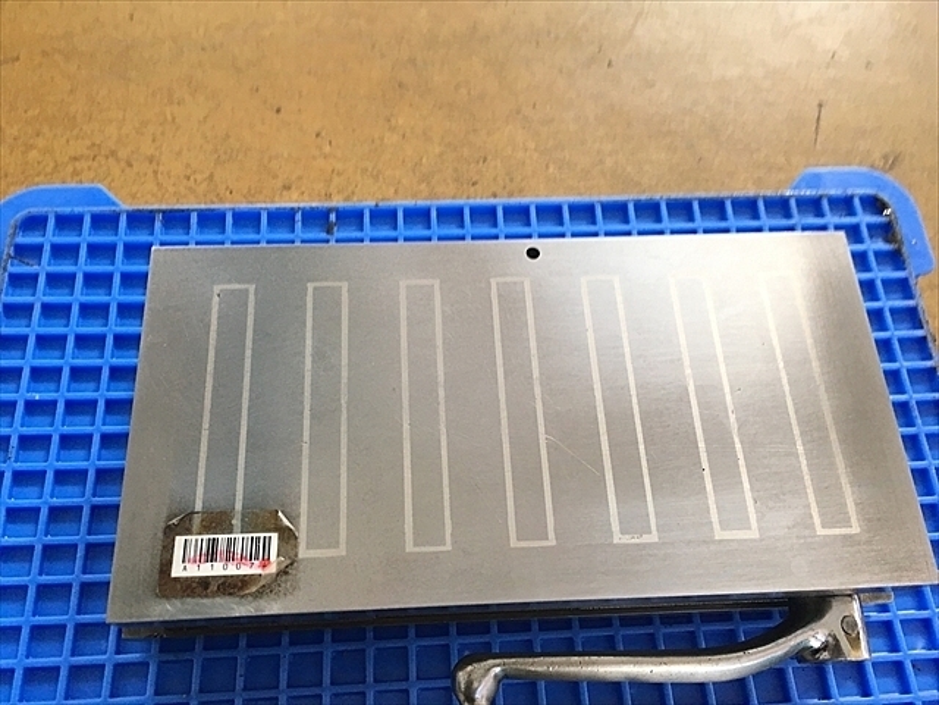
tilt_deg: -79.6
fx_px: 787
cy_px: 352
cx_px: 470
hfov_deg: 61.7
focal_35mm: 29
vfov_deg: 48.2
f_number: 2.2
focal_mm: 4.15
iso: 40
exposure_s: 1/30
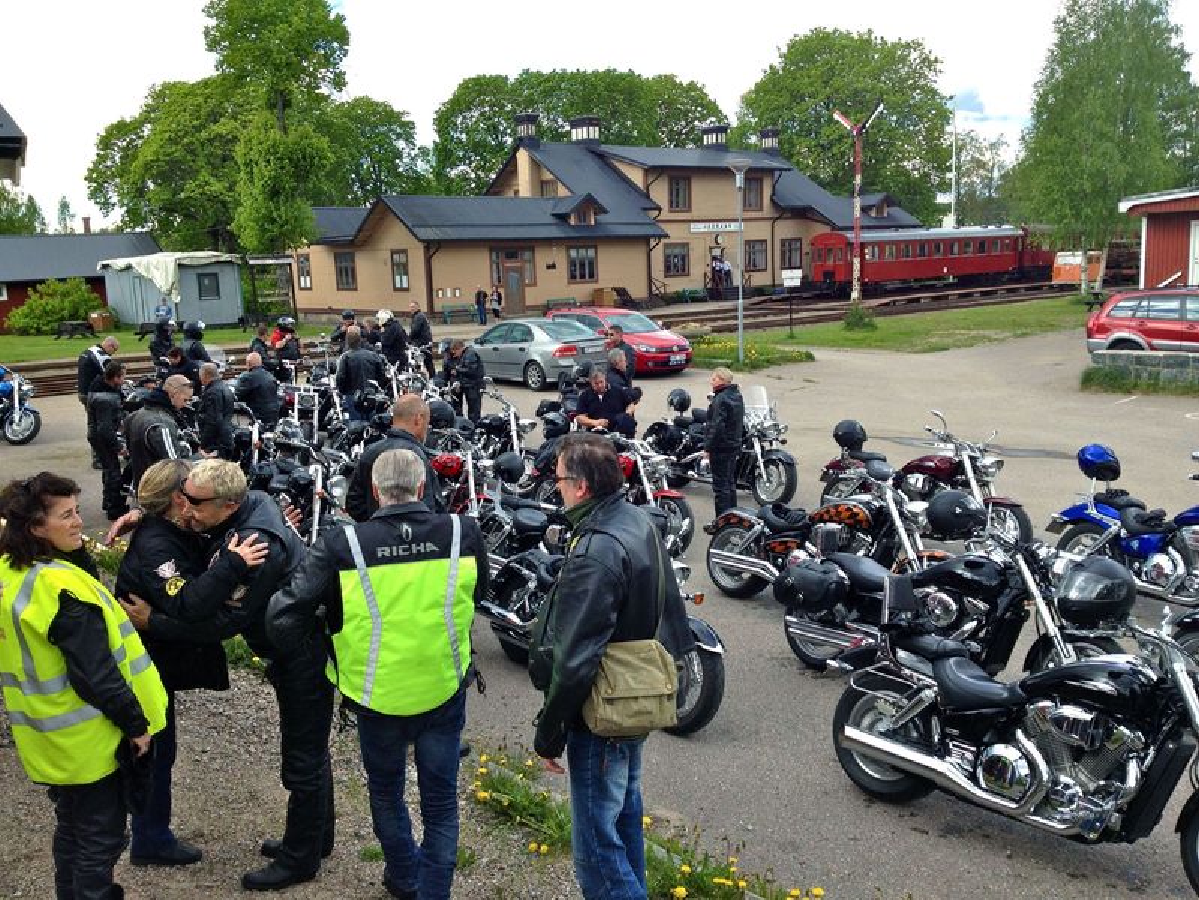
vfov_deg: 40.7
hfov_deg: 52.6
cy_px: 450
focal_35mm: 35
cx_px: 600
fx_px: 1212
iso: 64
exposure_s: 1/394
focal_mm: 4.28
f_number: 2.4
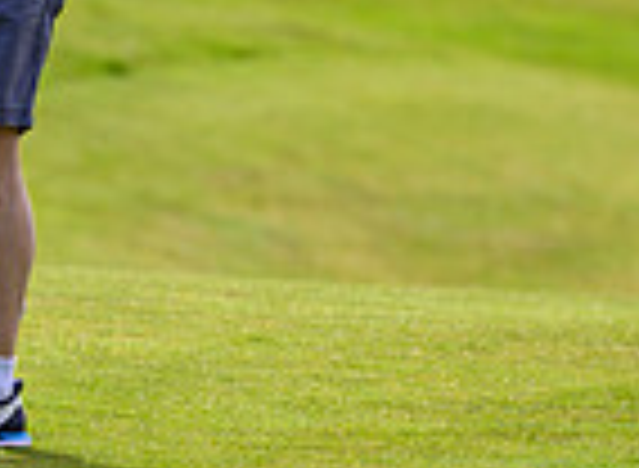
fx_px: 31704
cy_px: -169
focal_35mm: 1732
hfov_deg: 1.2
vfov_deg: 0.8
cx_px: -407
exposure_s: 1/3200
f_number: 4
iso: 500
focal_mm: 400
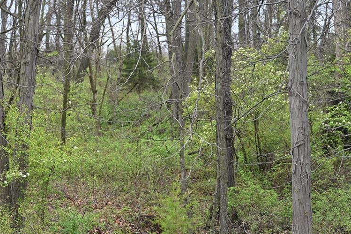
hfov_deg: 21.8
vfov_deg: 14.7
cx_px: 114
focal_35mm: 93
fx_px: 906
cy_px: 107
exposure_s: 1/250
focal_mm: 68
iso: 400
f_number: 4
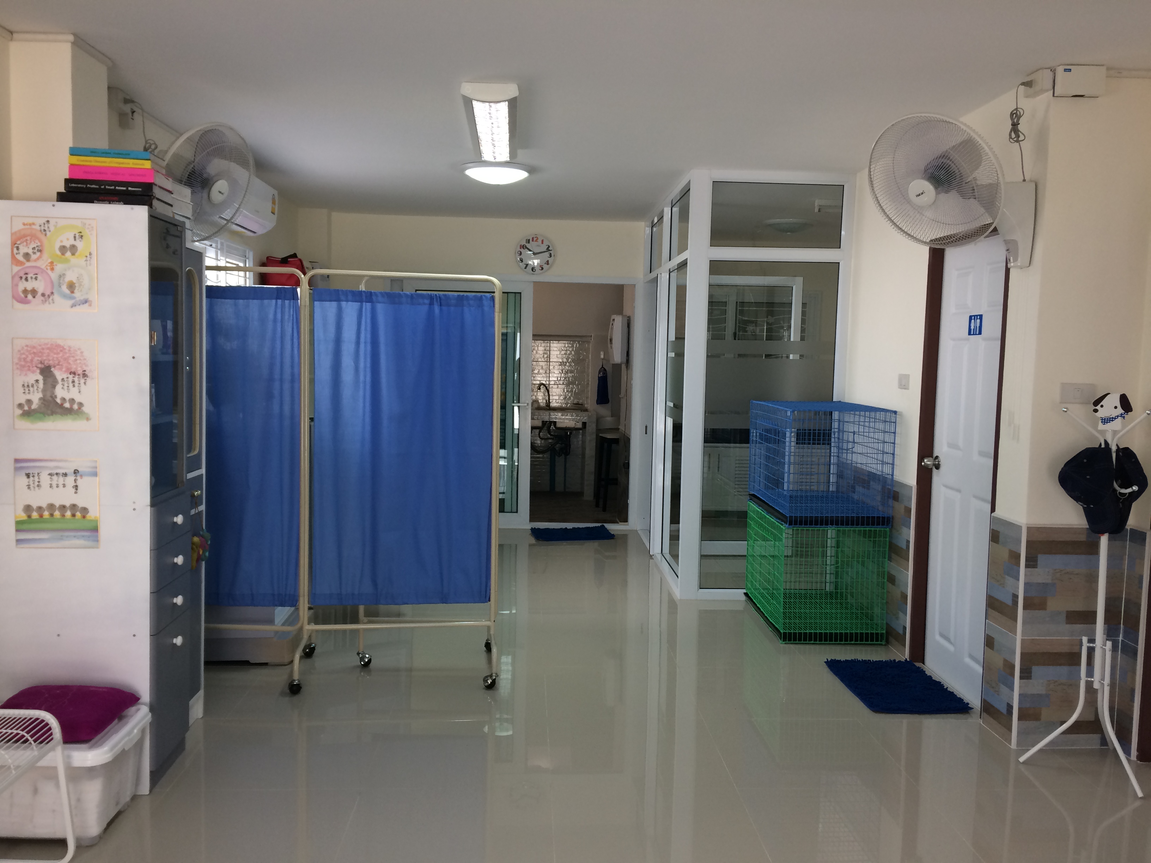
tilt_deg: -5.0
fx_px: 964
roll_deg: -1.1
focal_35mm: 29
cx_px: 576
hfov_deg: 61.7
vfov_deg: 48.2
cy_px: 432
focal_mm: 4.15
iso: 32
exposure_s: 1/33
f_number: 2.2
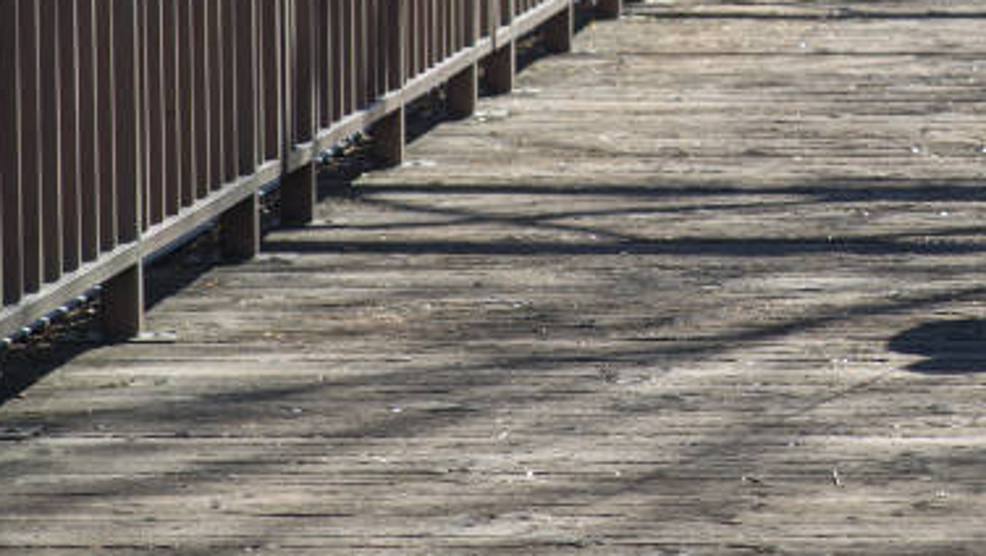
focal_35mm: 234
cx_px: 1036
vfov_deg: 5.2
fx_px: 6121
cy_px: -268
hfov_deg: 9.1
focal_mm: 70
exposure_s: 1/400
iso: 50
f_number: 2.8
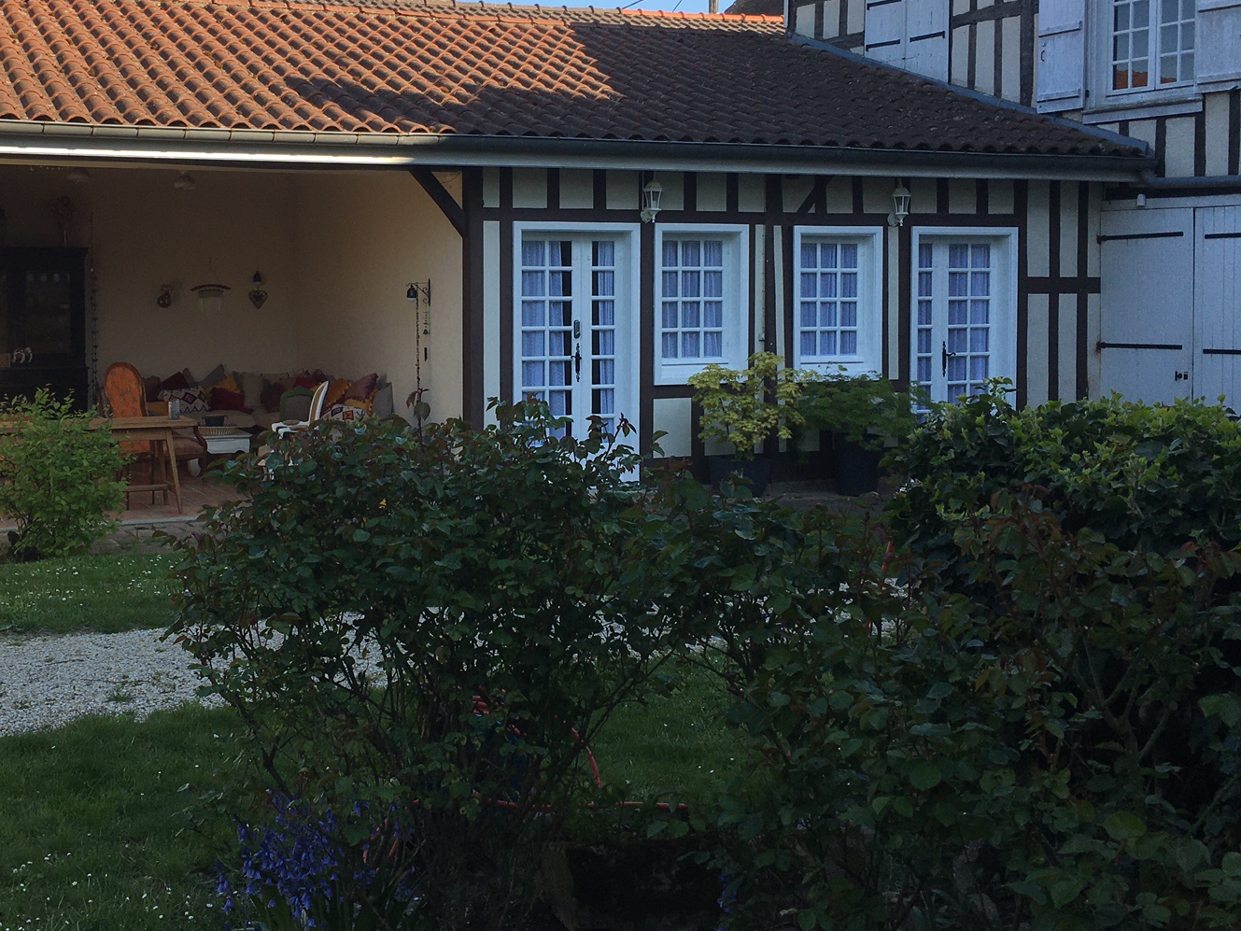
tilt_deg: -2.0
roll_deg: -0.2
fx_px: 1578
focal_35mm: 44
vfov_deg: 32.7
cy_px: 354
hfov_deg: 42.6
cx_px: 457
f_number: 2.2
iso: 25
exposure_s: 1/582
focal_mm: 4.15
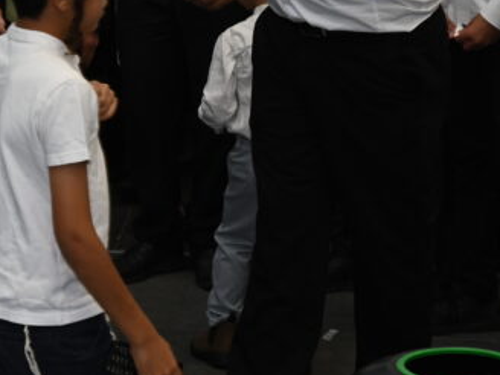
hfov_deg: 13.5
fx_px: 2080
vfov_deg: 10.1
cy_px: -132
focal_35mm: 144
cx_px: 12
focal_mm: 48
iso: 640
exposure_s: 1/100
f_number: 9
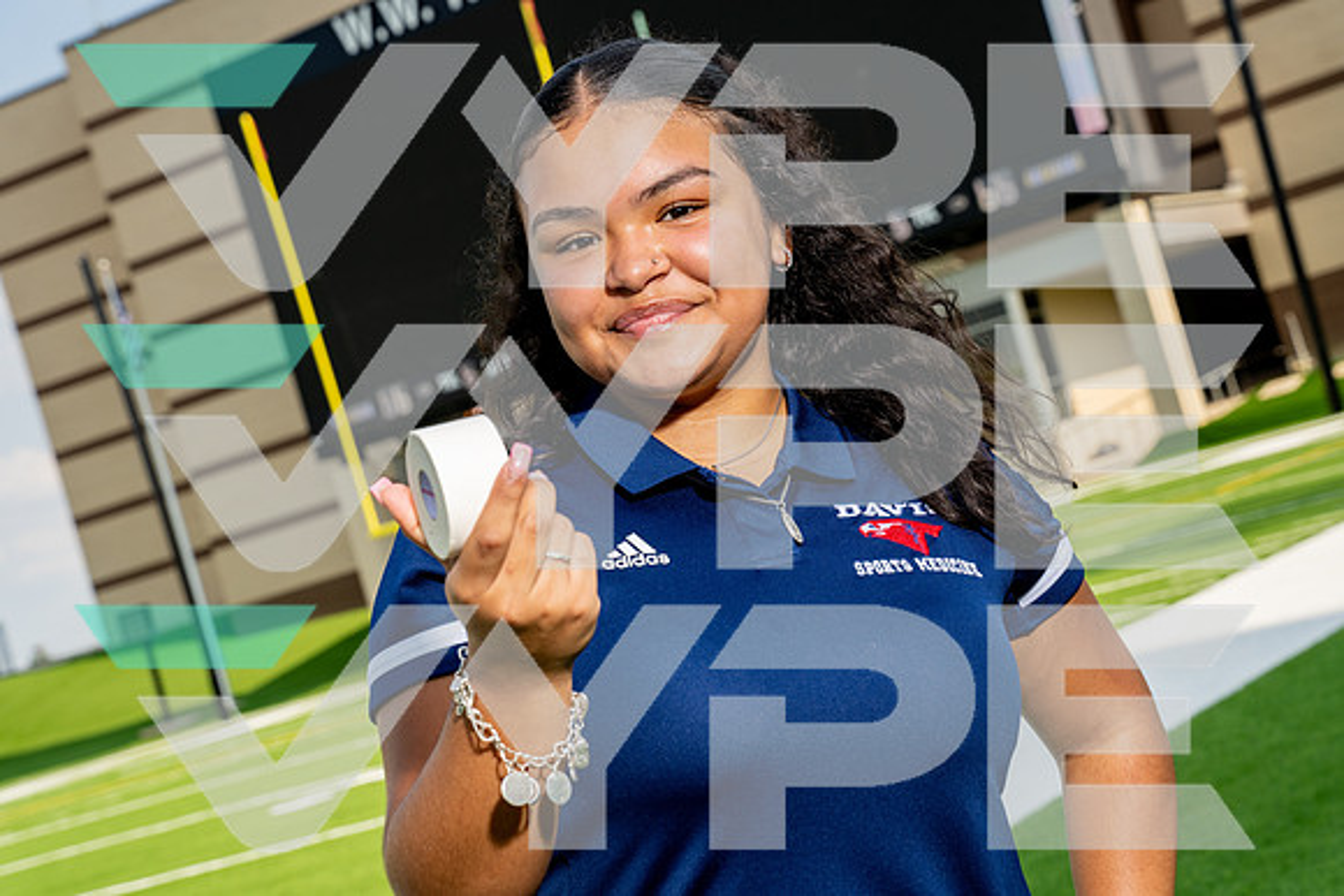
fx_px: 2665
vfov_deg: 19.1
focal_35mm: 71
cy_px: 448
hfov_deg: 28.3
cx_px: 672
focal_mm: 70
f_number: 8
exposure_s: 1/250
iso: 100
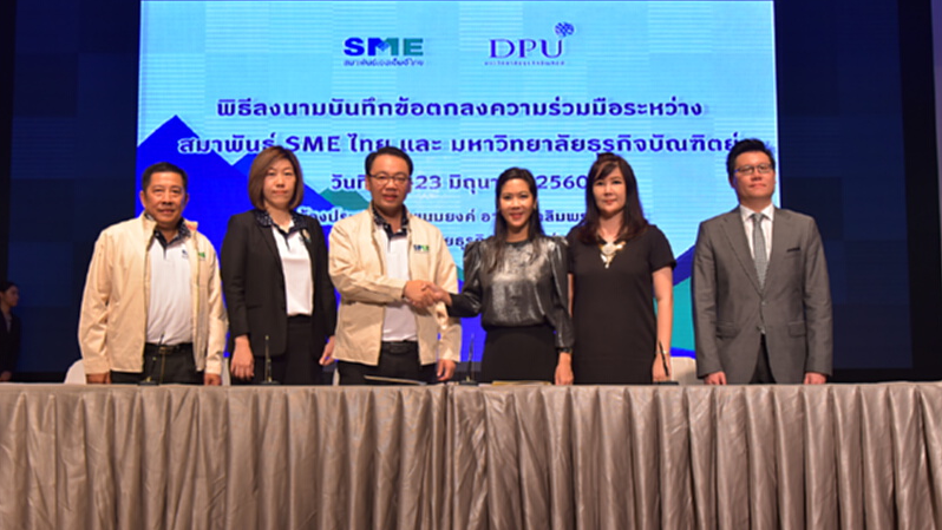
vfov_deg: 28.4
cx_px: 471
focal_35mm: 42
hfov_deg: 48.4
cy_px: 273
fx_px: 1049
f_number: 5.6
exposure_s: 1/100
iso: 1250
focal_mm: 40
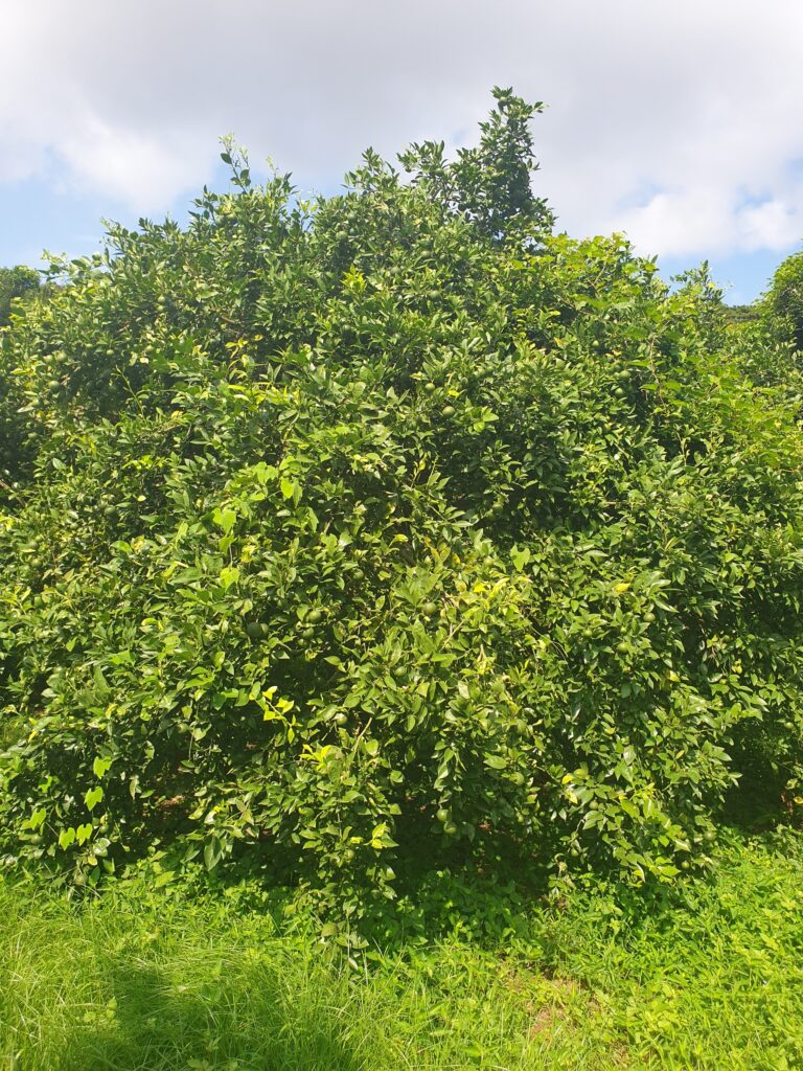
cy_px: 536
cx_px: 402
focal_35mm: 26
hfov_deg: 53.1
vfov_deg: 67.3
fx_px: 804
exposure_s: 1/629
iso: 50
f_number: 2.4
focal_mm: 4.3
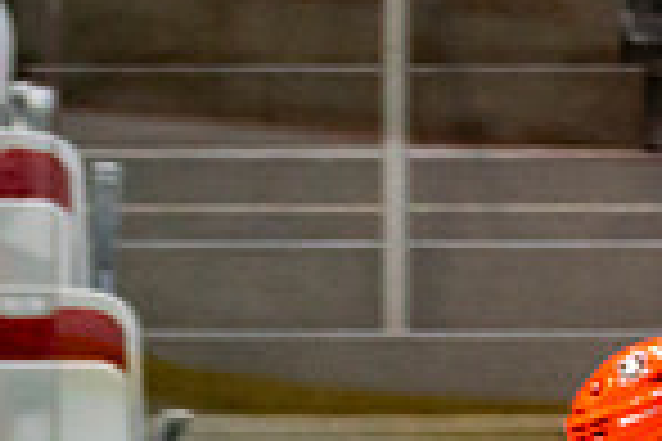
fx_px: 17689
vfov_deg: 1.4
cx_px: 906
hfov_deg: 2.1
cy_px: 1269
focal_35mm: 962
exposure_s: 1/640
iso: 800
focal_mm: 140
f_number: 2.8
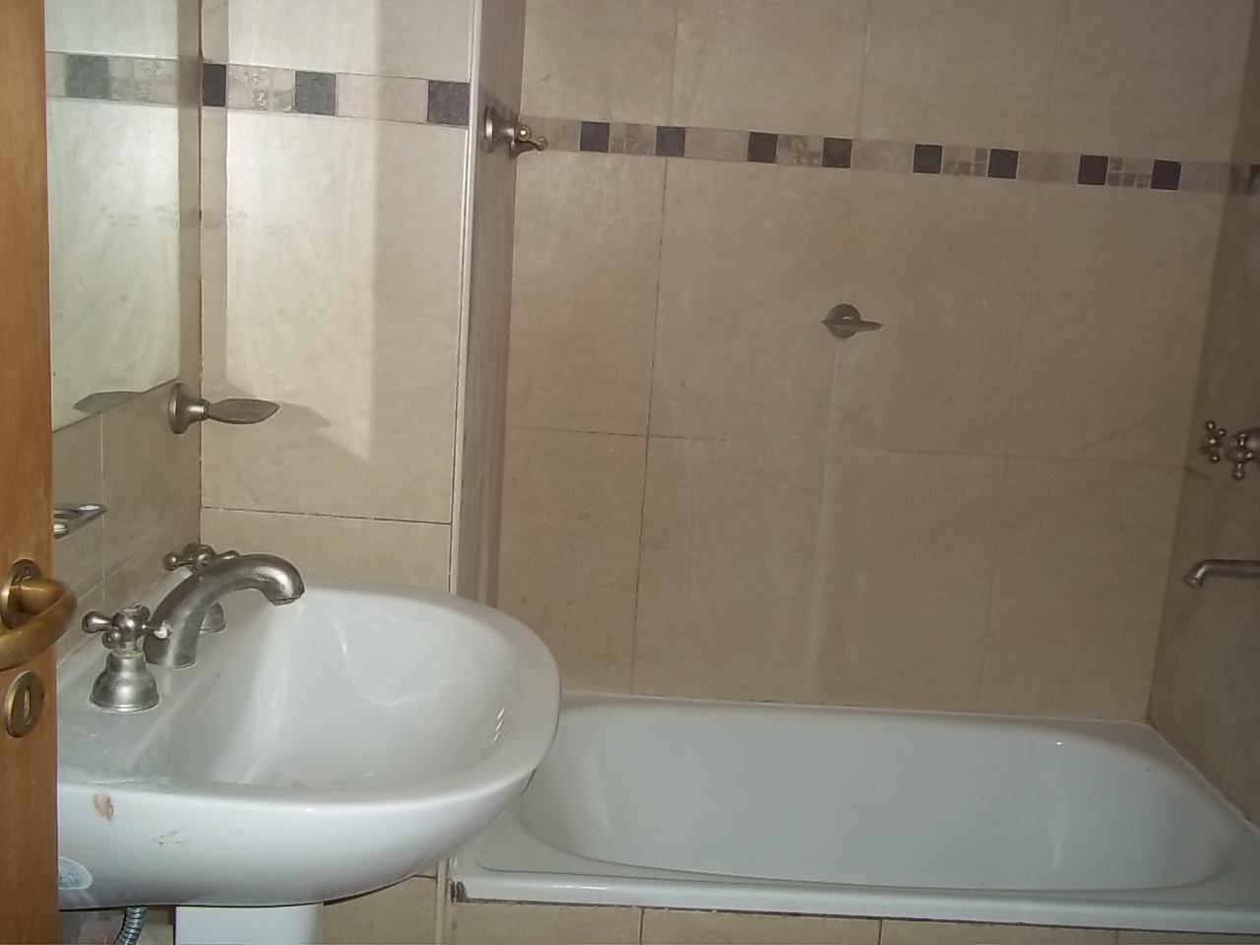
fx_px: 1310
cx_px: 630
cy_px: 472
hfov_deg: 51.4
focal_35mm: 36
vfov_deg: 39.7
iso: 80
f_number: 3.1
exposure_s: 1/30
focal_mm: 6.5
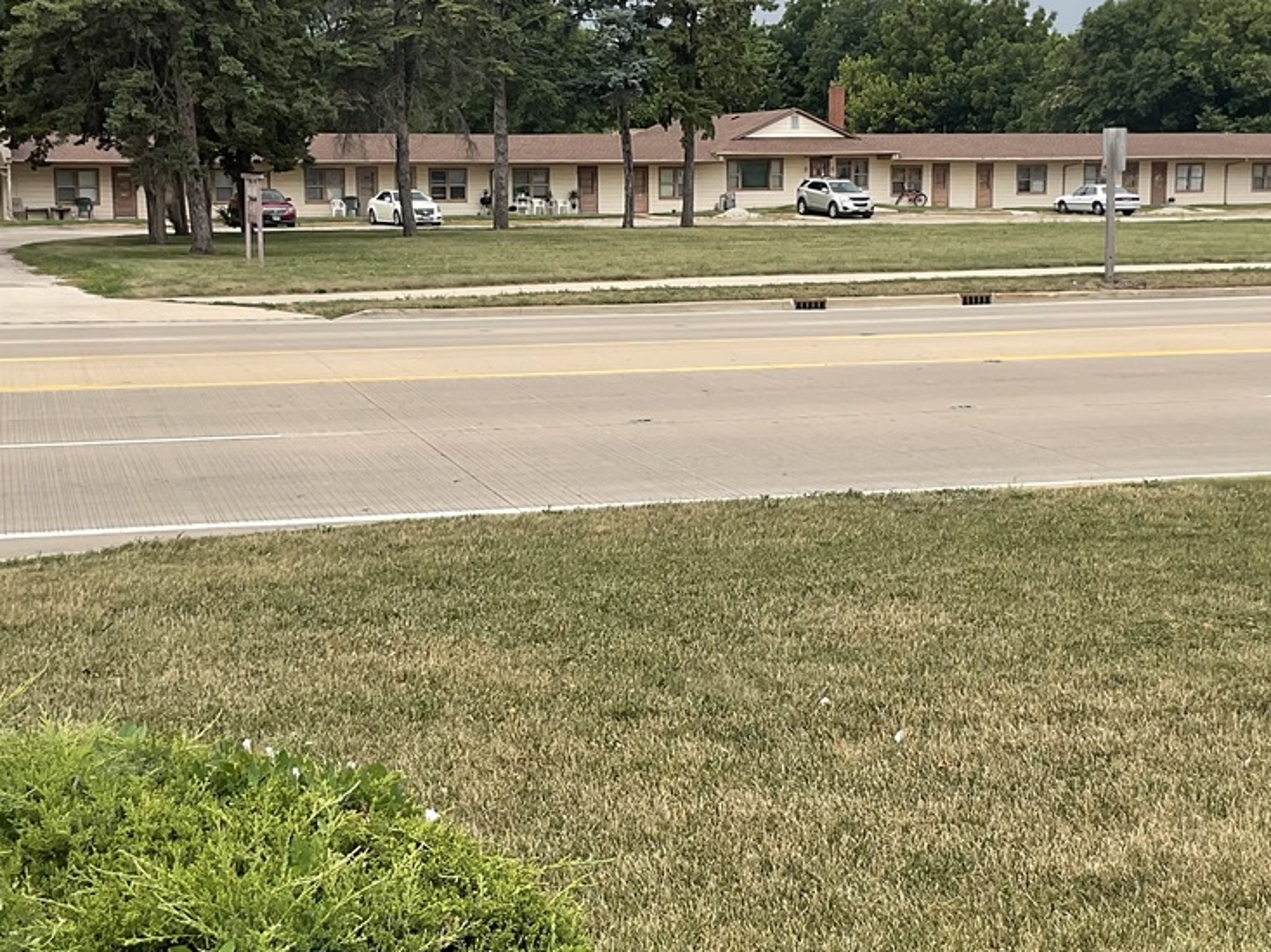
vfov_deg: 25.6
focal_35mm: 57
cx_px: 633
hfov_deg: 33.8
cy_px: 442
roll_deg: +0.3
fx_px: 2092
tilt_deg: -7.4
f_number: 1.8
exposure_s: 1/1342
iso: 16
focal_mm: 3
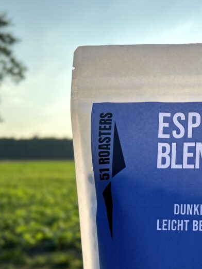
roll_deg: -0.2
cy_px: 229
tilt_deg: -9.5
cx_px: 194
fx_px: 396
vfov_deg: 35.8
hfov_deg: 27.2
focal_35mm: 51
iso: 50
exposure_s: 1/1838
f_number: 1.5
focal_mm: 5.7
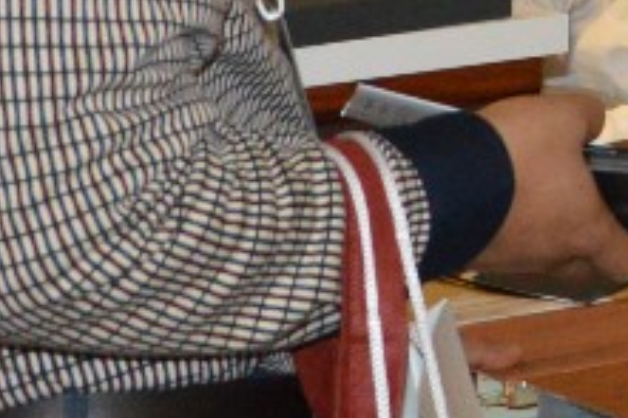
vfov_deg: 5.0
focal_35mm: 272
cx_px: 1076
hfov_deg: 7.4
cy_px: -469
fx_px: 4735
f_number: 4
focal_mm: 25
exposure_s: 1/60
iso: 1800
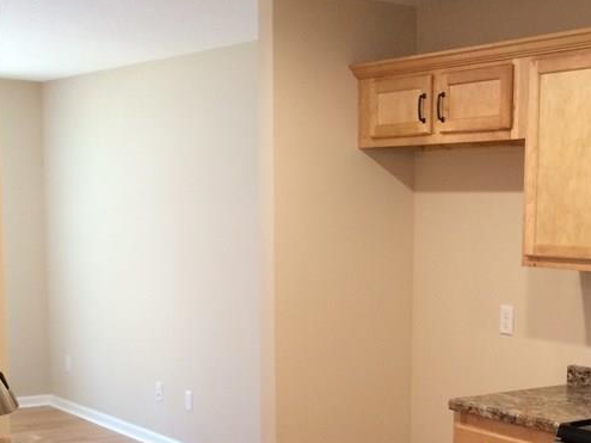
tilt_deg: -9.6
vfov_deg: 24.0
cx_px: 480
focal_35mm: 60
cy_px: 357
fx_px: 1024
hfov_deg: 31.3
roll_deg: +1.0
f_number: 2.2
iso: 160
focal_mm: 4.15
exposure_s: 1/30
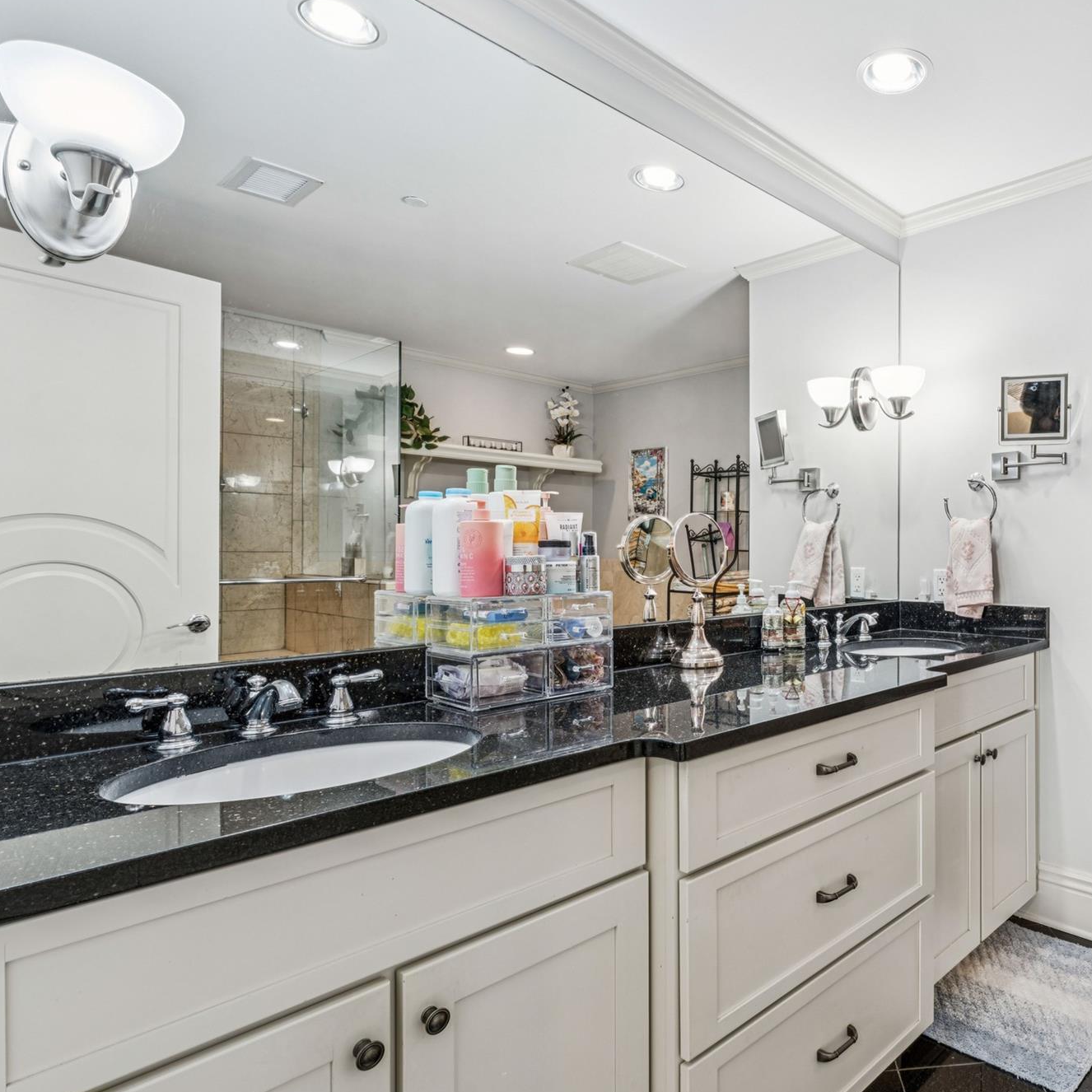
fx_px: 764
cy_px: 540
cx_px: 828
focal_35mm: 21
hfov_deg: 66.4
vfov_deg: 71.1
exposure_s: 1/1.25
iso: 100
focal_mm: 16.3
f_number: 13
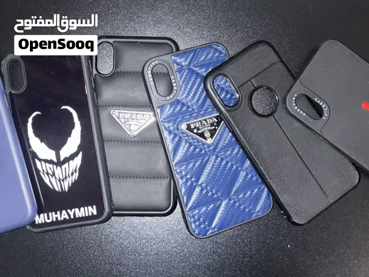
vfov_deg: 53.1
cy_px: 138
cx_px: 184
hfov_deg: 67.3
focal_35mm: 26
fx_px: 277
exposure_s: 1/4
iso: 40
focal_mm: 5.1
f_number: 1.6
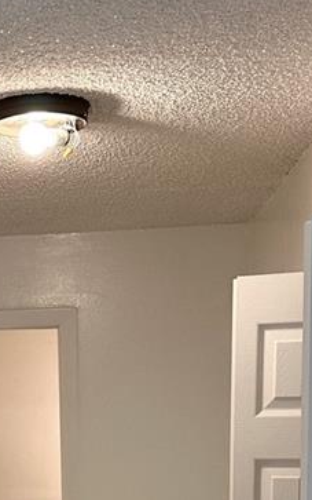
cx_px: 5
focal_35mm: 84
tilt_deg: -6.0
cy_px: 551
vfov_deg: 23.2
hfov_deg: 15.3
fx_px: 1142
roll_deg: +1.4
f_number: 1.78
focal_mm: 6.86
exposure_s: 1/120
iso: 160
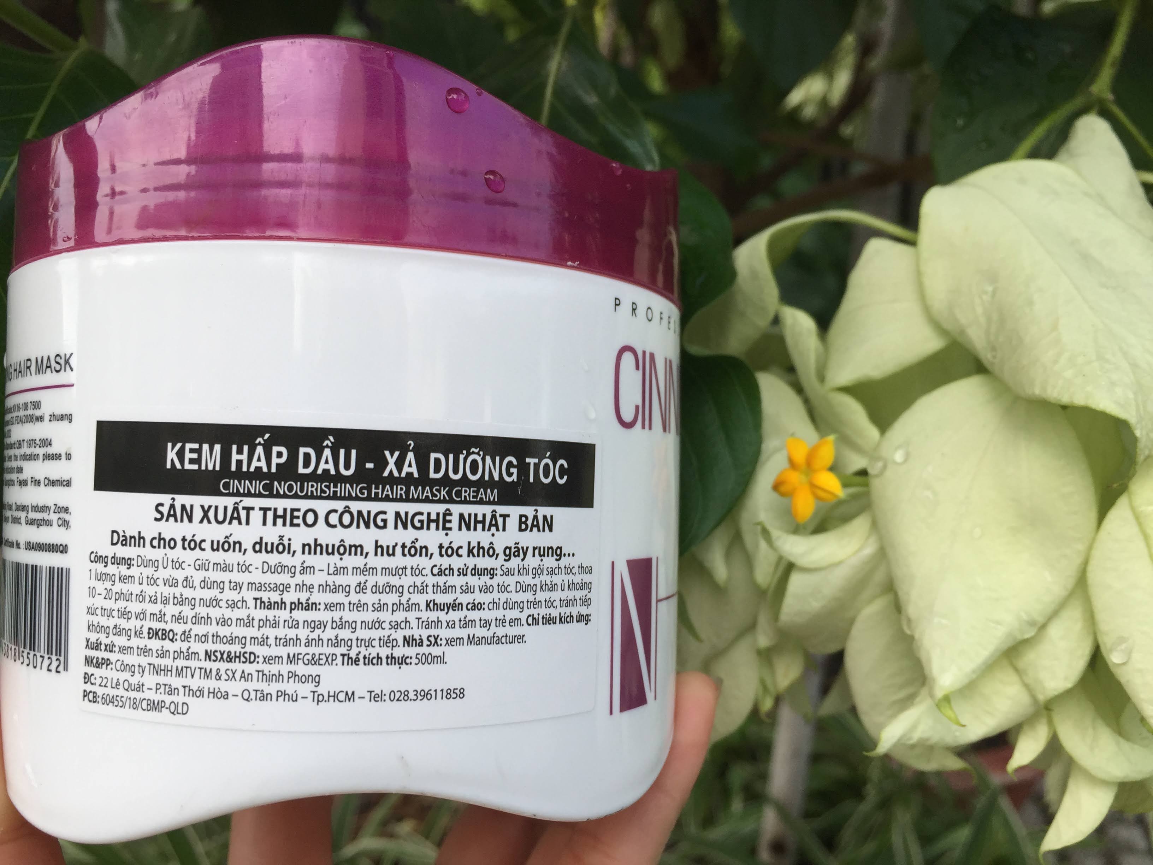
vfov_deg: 48.2
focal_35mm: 29
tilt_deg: -13.6
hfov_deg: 61.7
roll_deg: +1.0
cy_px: 432
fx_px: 966
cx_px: 576
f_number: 2.2
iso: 32
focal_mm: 4.15
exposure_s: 1/338
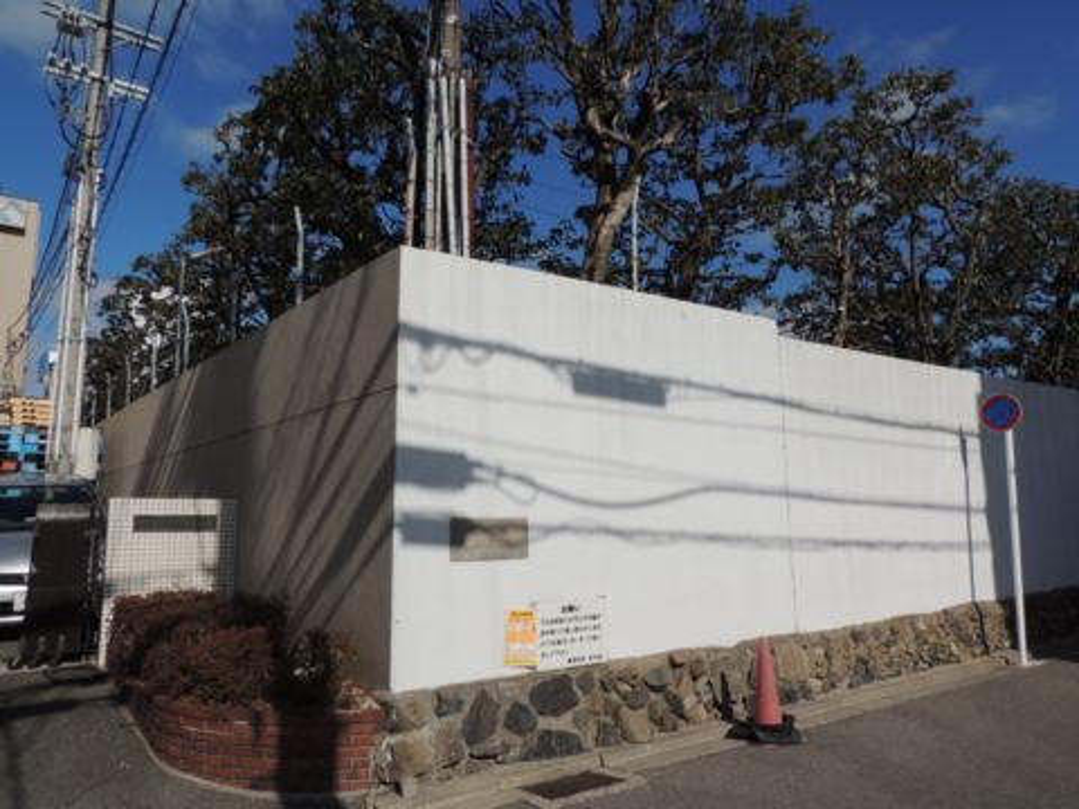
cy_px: 404
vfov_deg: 56.8
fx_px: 748
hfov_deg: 71.6
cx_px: 540
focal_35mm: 24
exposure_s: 1/1600
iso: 100
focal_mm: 4.3
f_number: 4.7
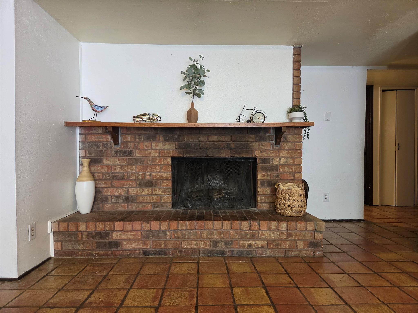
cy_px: 156
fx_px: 278
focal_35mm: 23
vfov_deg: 58.9
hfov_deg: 73.9
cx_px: 209
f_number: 1.8
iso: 500
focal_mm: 5.4
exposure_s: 1/120
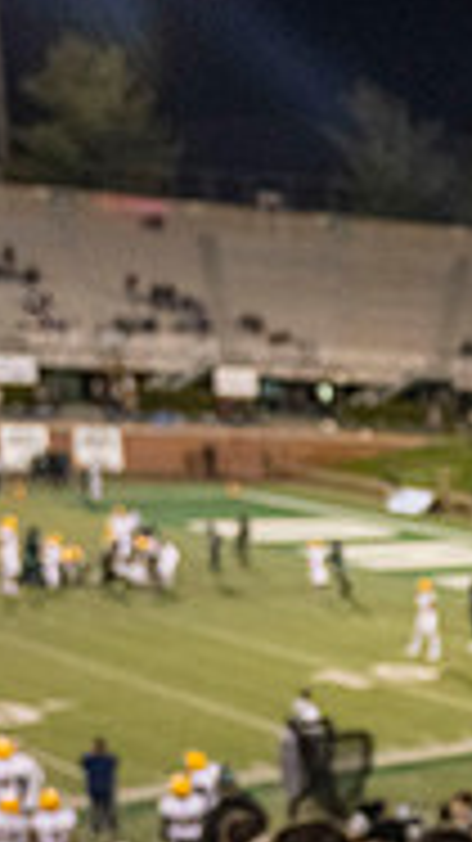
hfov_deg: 12.4
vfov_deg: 25.7
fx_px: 1738
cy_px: 867
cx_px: 1106
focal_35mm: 78
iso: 3200
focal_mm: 24
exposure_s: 1/500
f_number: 4
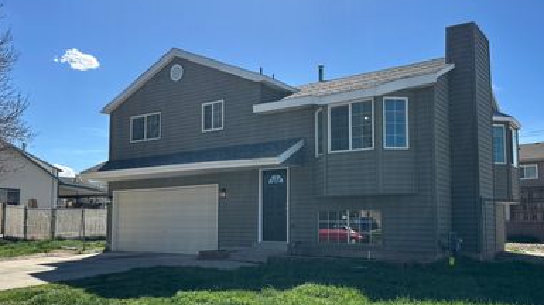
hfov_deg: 58.1
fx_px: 490
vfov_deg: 34.5
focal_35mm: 34
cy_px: 177
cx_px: 277
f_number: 1.78
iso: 80
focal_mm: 6.86
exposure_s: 1/4348
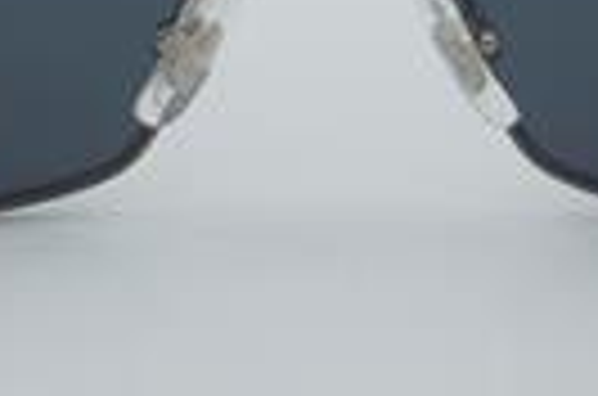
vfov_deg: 6.7
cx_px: 337
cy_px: -45
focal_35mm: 204
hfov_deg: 10.1
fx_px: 3372
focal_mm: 45
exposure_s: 1/4
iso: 100
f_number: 32
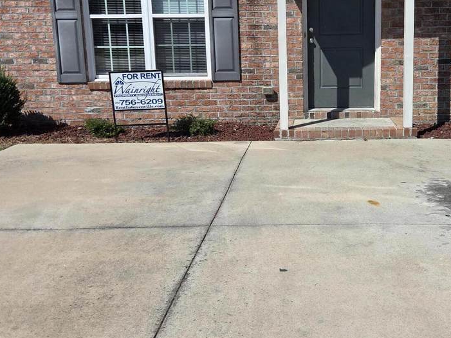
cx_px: 310
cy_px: 120
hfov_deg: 44.0
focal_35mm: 42
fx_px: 547
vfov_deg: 34.1
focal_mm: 5.4
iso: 64
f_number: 1.8
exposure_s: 1/7891
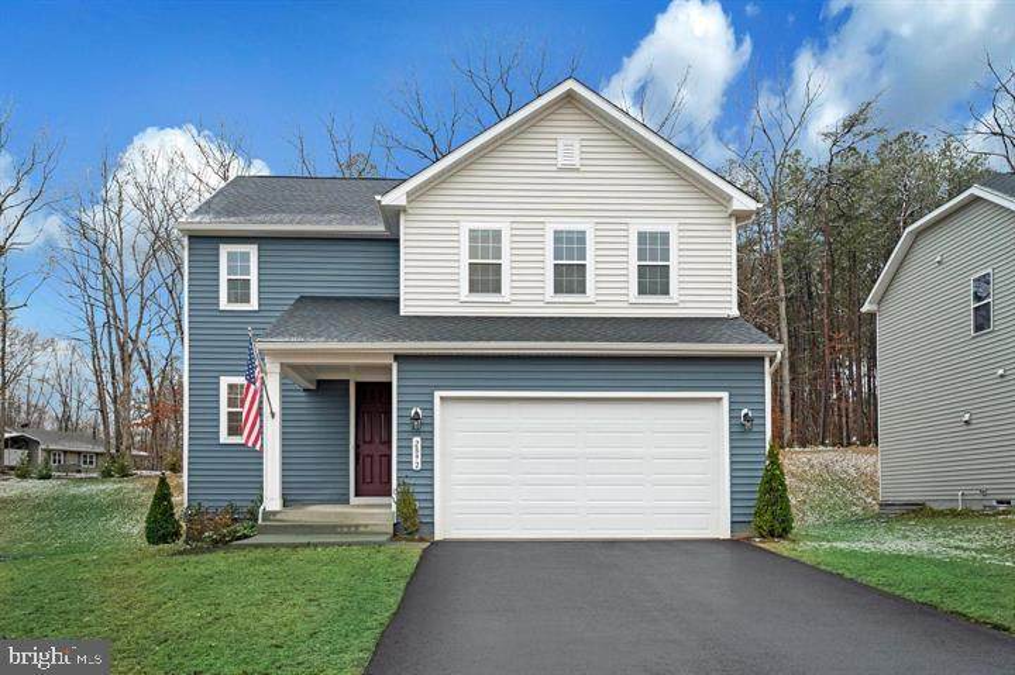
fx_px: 845
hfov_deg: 62.0
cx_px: 508
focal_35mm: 30
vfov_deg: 43.5
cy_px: 338
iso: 140
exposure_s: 1/250
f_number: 5.6
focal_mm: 30
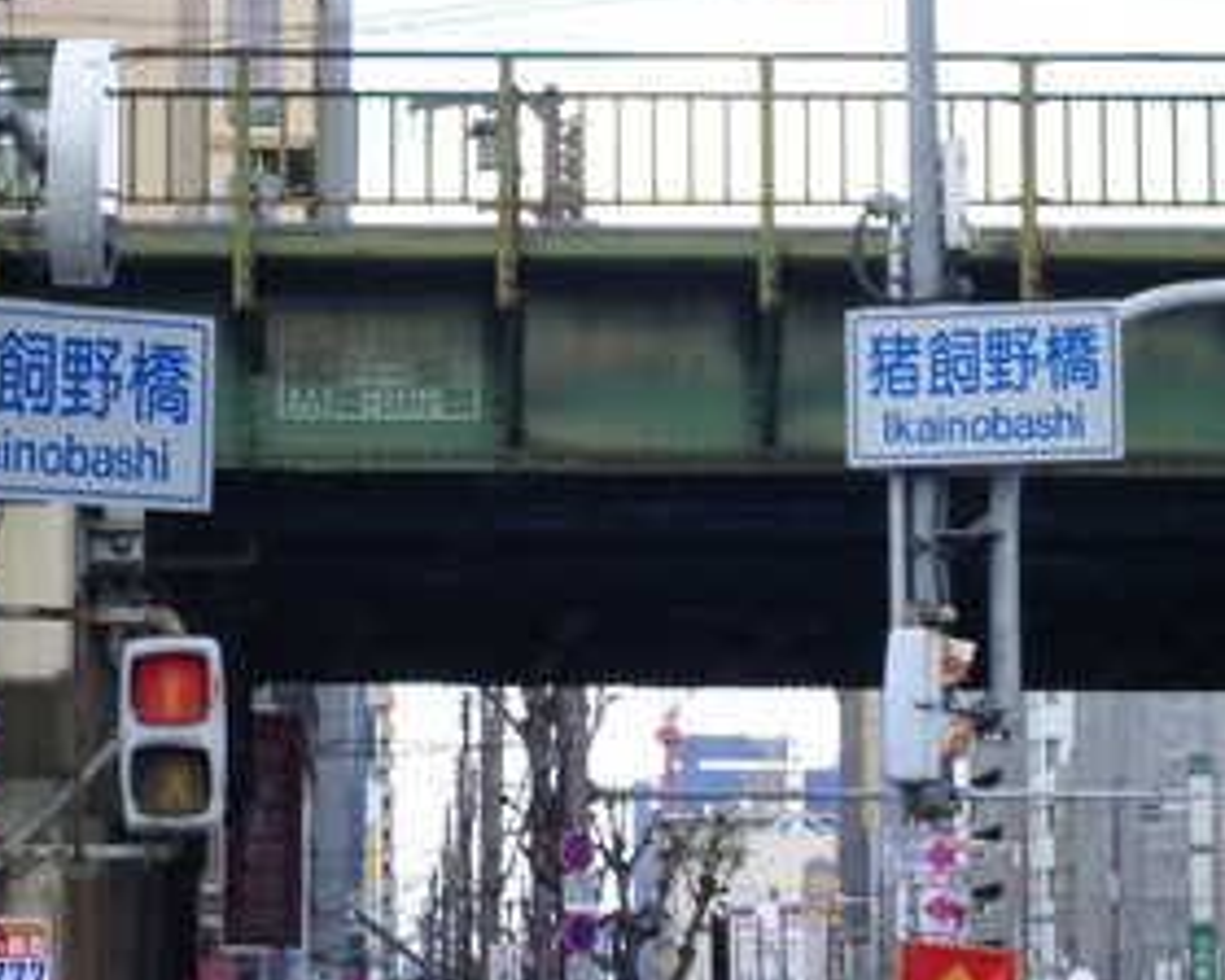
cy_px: 289
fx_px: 5982
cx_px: 569
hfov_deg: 11.7
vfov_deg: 9.4
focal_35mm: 165
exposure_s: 1/125
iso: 80
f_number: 4.8
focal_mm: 17.4
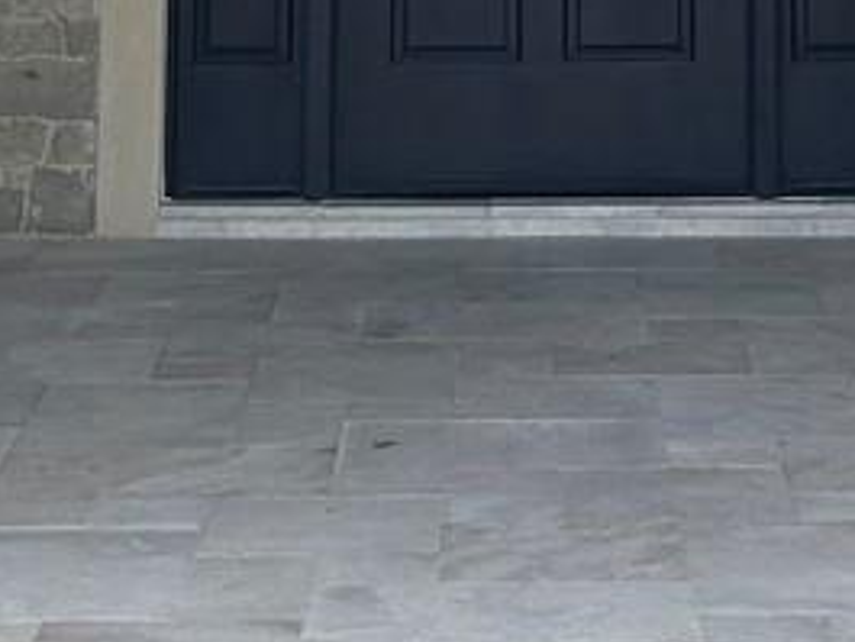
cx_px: 610
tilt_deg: +8.4
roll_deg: +0.0
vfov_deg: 8.5
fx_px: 3880
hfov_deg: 12.5
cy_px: -1023
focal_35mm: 157
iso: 50
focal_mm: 5.7
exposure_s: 1/1009
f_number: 1.5
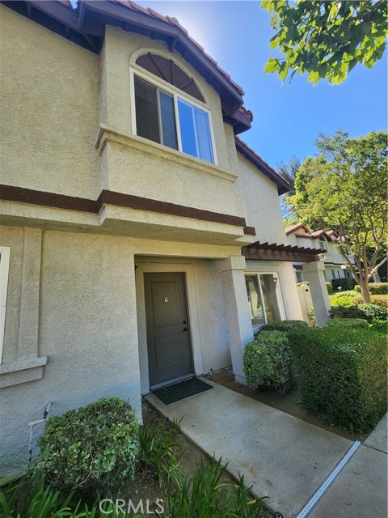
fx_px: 194
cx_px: 194
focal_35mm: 13
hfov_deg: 89.9
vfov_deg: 106.2
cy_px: 259
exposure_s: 1/647
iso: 50
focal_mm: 2.2
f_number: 2.2
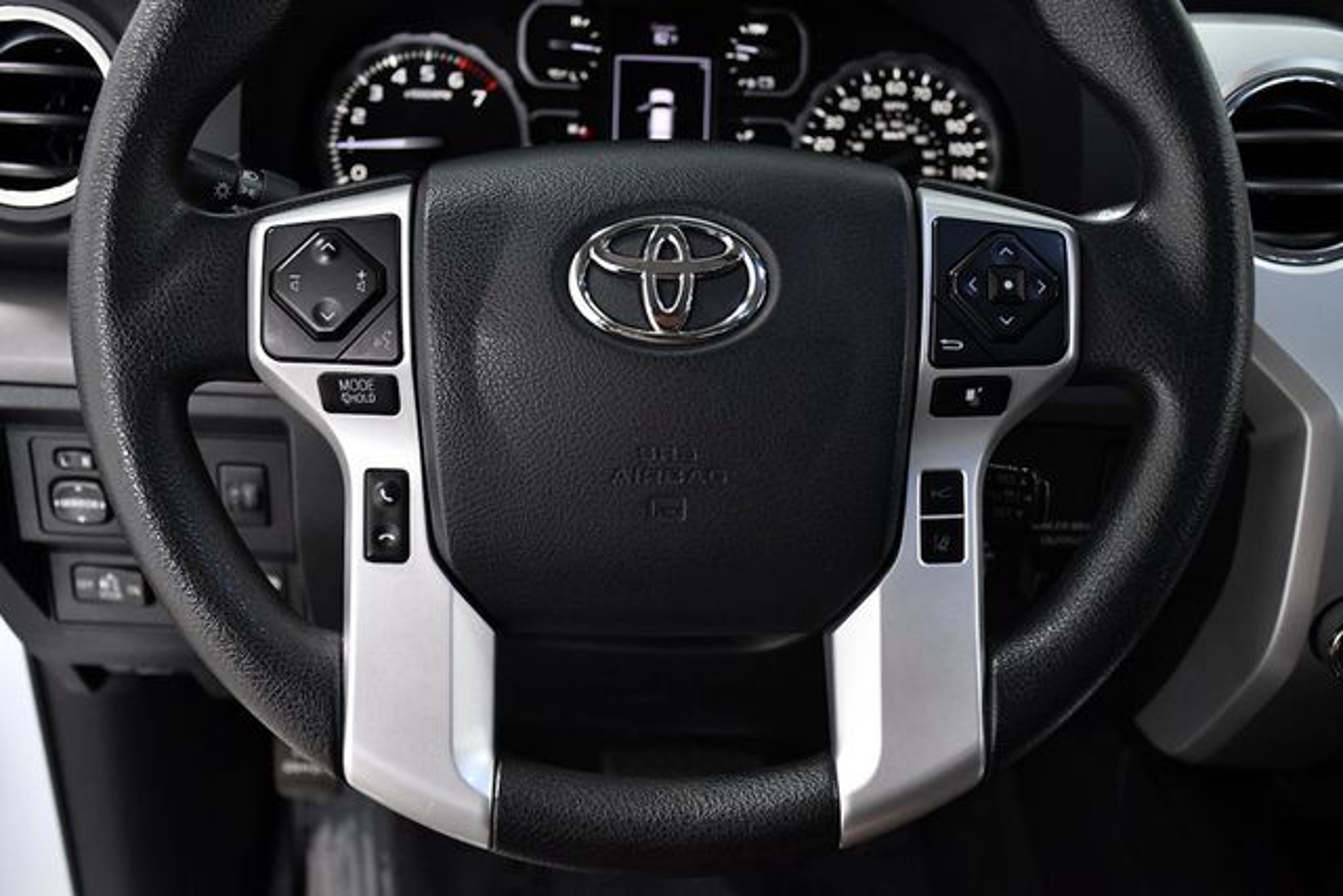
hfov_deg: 41.1
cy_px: 448
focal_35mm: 48
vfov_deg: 28.1
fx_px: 1791
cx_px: 672
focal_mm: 32
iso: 2500
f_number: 4
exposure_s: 1/250
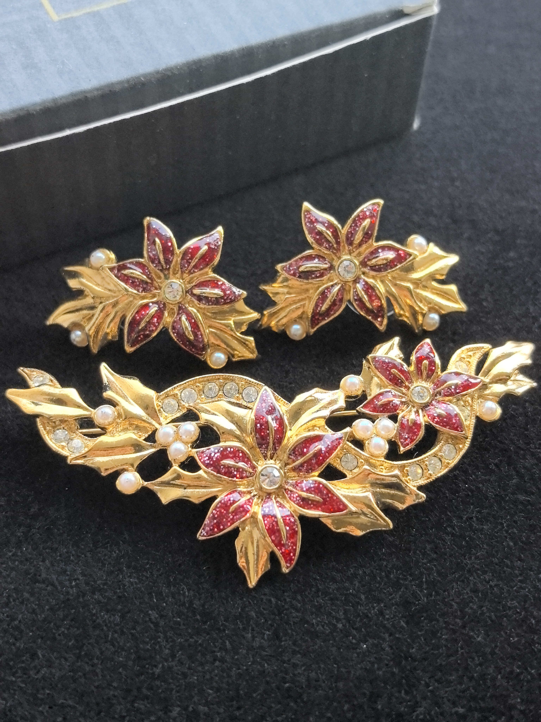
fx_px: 896
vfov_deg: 43.9
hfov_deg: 33.6
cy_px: 361
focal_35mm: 43
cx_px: 270
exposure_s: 1/153
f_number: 2
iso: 50
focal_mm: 6.98
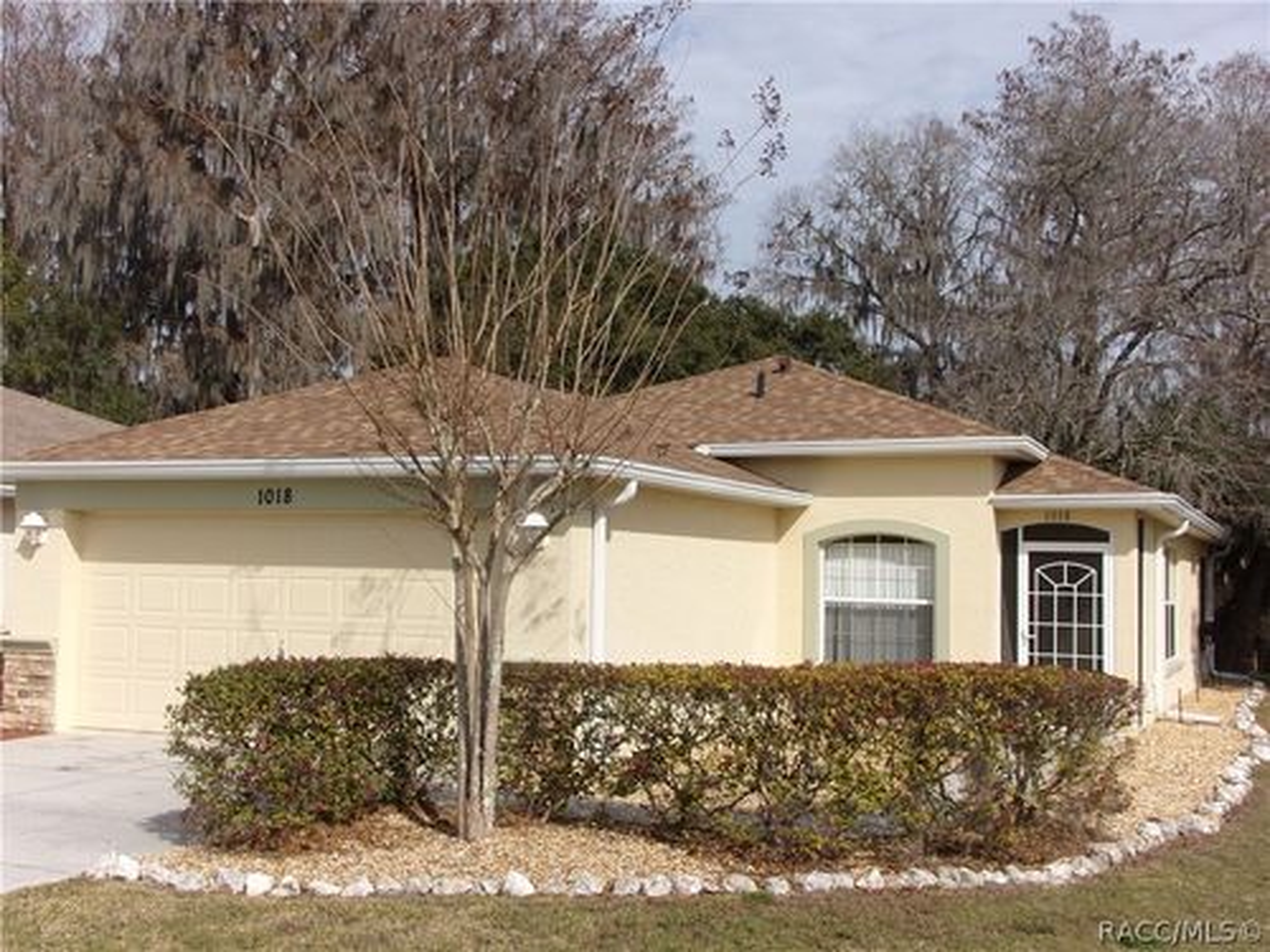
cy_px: 476
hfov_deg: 55.4
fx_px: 1211
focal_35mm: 33
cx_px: 635
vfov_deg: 42.9
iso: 80
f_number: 12.2
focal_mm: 5.9
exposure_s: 1/150
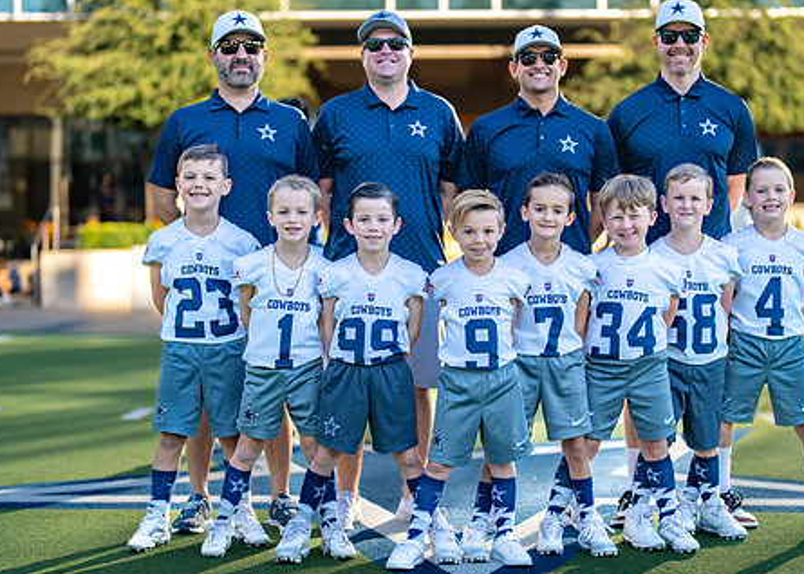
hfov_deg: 25.4
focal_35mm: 78
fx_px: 1781
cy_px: 329
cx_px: 485
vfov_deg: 18.3
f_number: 1.2
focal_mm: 50
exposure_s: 1/2000
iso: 100
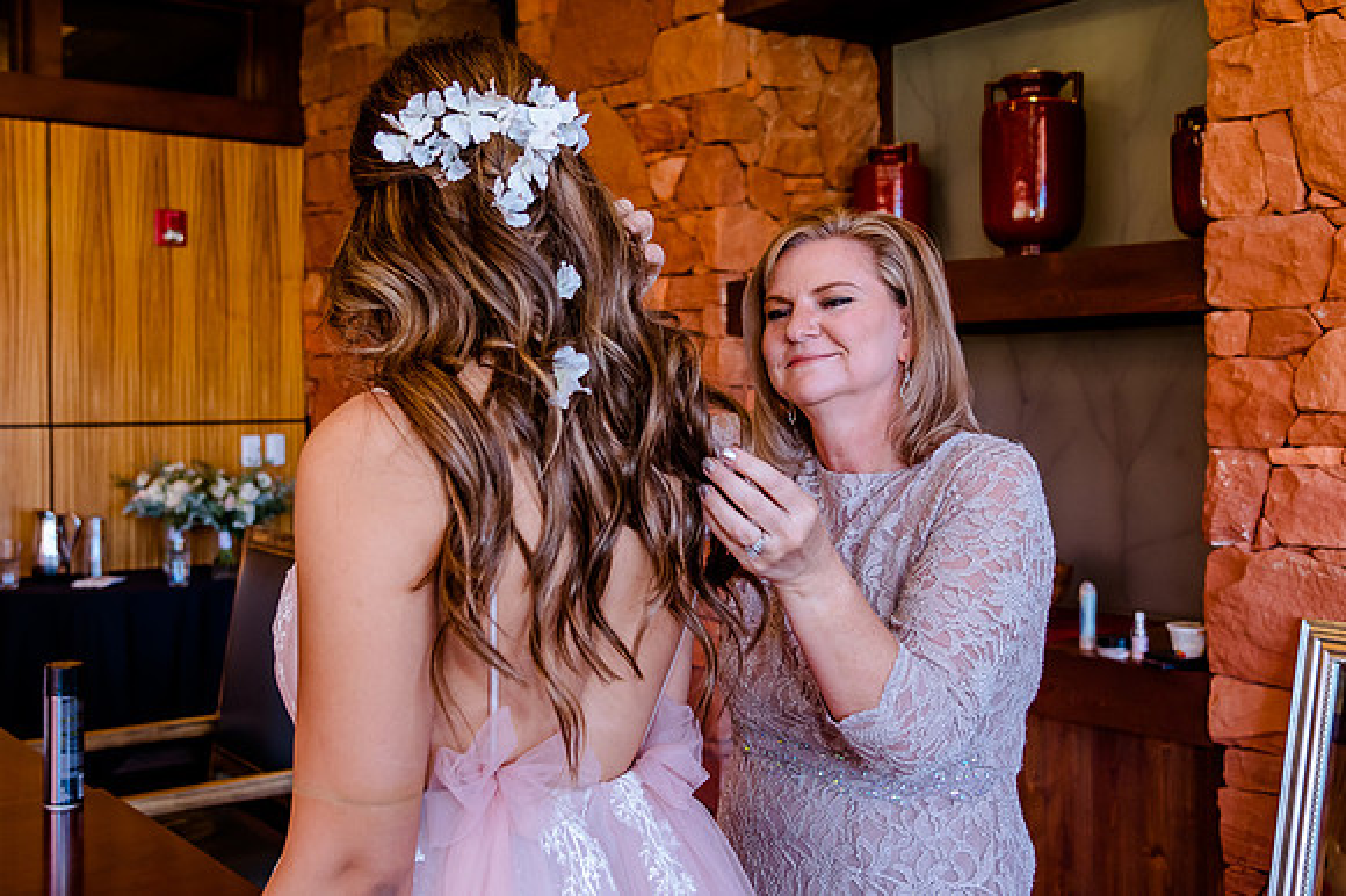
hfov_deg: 49.2
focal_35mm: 39
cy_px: 380
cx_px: 580
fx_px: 1466
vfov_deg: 33.9
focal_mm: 32
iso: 1600
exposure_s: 1/200
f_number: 4.5
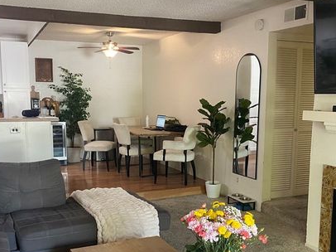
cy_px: 155
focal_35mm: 41
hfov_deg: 45.7
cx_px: 152
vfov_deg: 34.9
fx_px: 398
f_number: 1.8
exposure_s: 1/60
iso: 250
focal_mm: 4.25
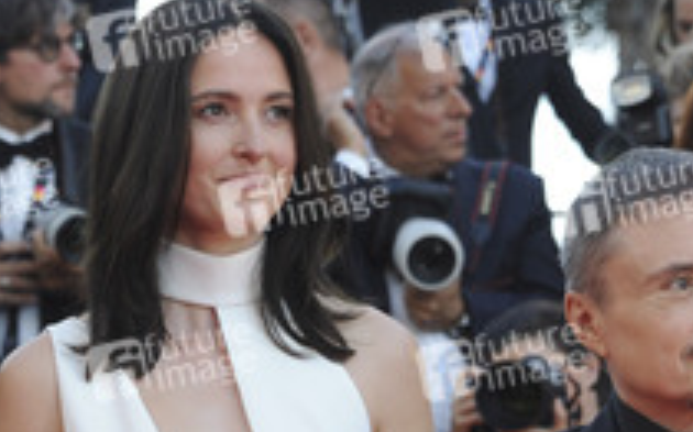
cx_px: 214
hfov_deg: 9.8
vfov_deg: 6.1
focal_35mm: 214
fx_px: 4040
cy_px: 445
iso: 640
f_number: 5.6
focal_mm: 98
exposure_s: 1/250
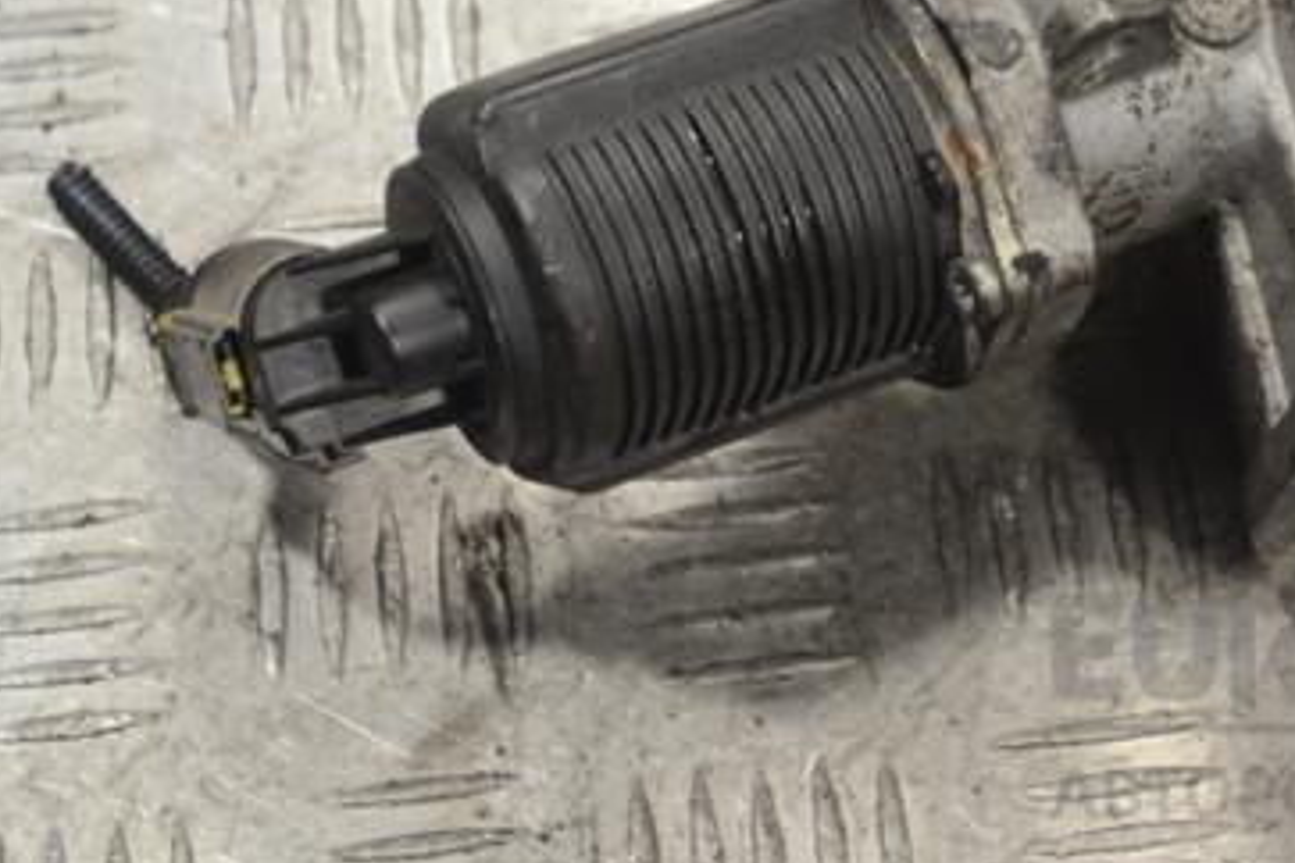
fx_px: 4280
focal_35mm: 119
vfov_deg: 11.5
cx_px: 985
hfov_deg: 17.1
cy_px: 171
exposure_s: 1/30
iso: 200
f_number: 5.3
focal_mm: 48
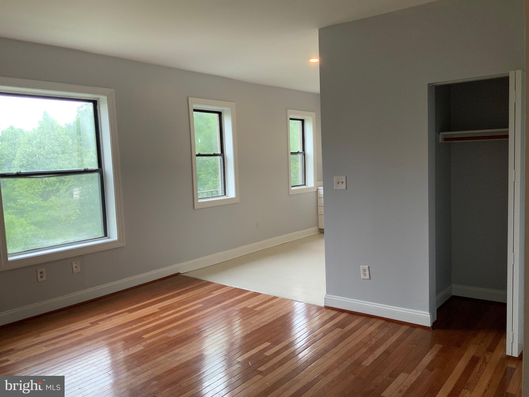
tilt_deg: -4.9
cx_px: 264
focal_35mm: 29
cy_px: 198
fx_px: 443
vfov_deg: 48.2
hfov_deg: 61.7
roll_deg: +2.1
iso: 50
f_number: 1.8
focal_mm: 3
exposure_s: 1/60
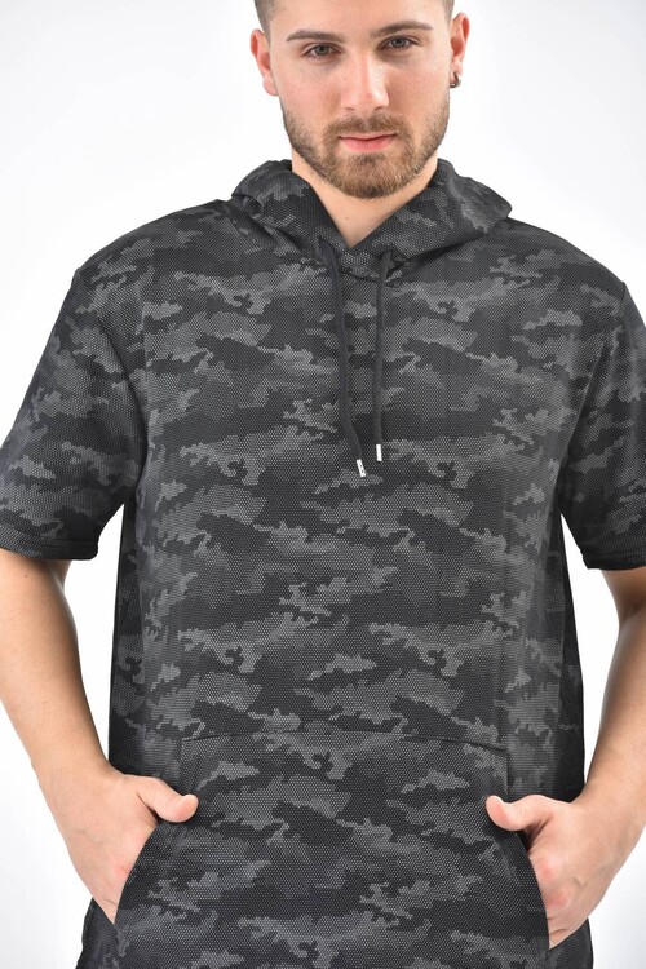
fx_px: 5248
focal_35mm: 195
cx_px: 323
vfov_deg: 10.5
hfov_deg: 7.0
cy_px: 484
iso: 100
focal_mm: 195
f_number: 7.1
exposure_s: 1/160
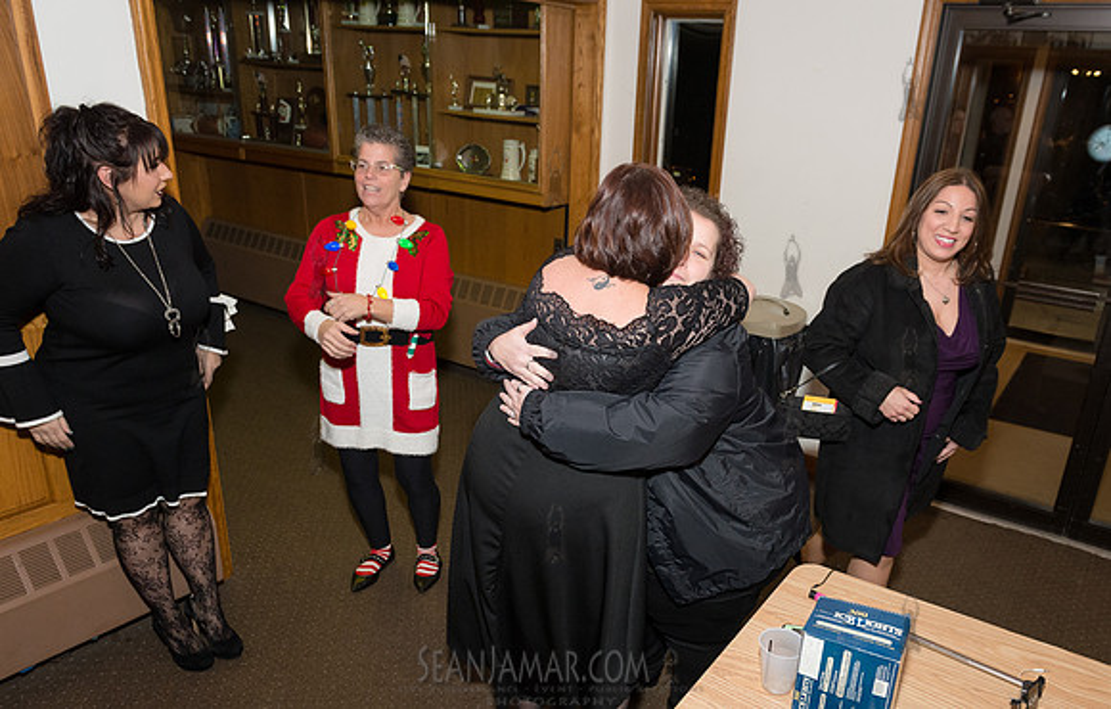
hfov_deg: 67.3
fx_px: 831
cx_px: 623
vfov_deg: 46.0
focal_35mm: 27
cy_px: 416
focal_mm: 24
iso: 1600
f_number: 4
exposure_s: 1/320
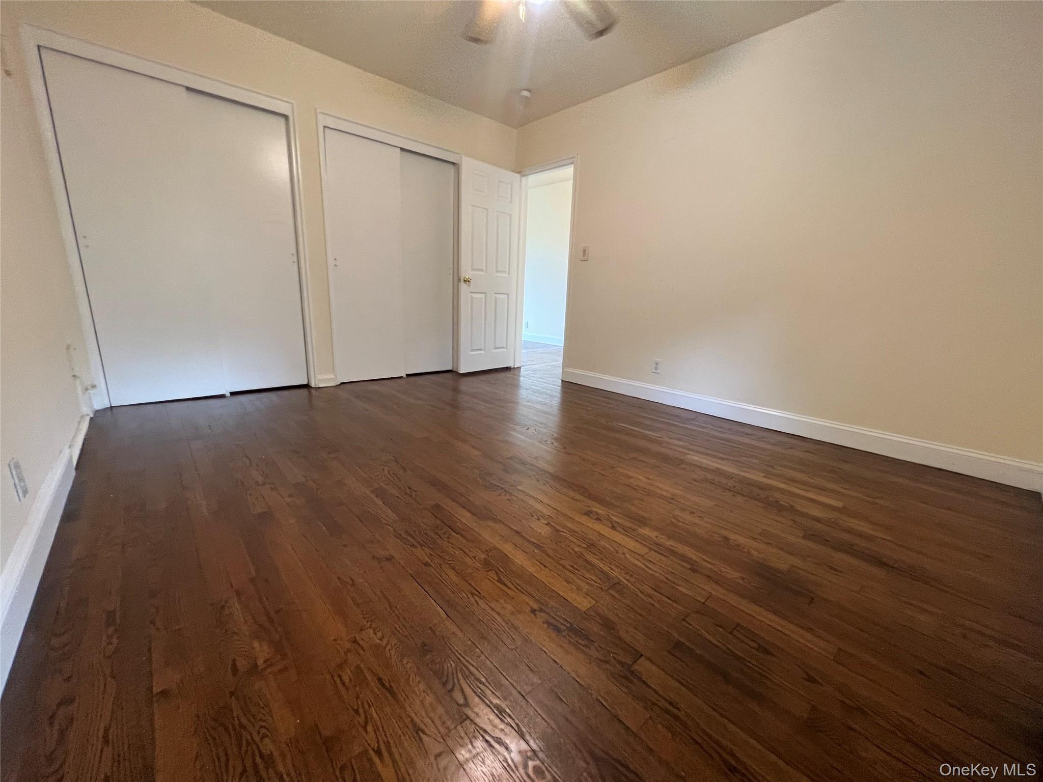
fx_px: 392
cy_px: 391
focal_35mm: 13
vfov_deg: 89.9
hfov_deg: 106.2
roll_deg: -3.4
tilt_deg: -14.2
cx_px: 522
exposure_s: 1/60
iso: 250
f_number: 1.8
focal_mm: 1.57
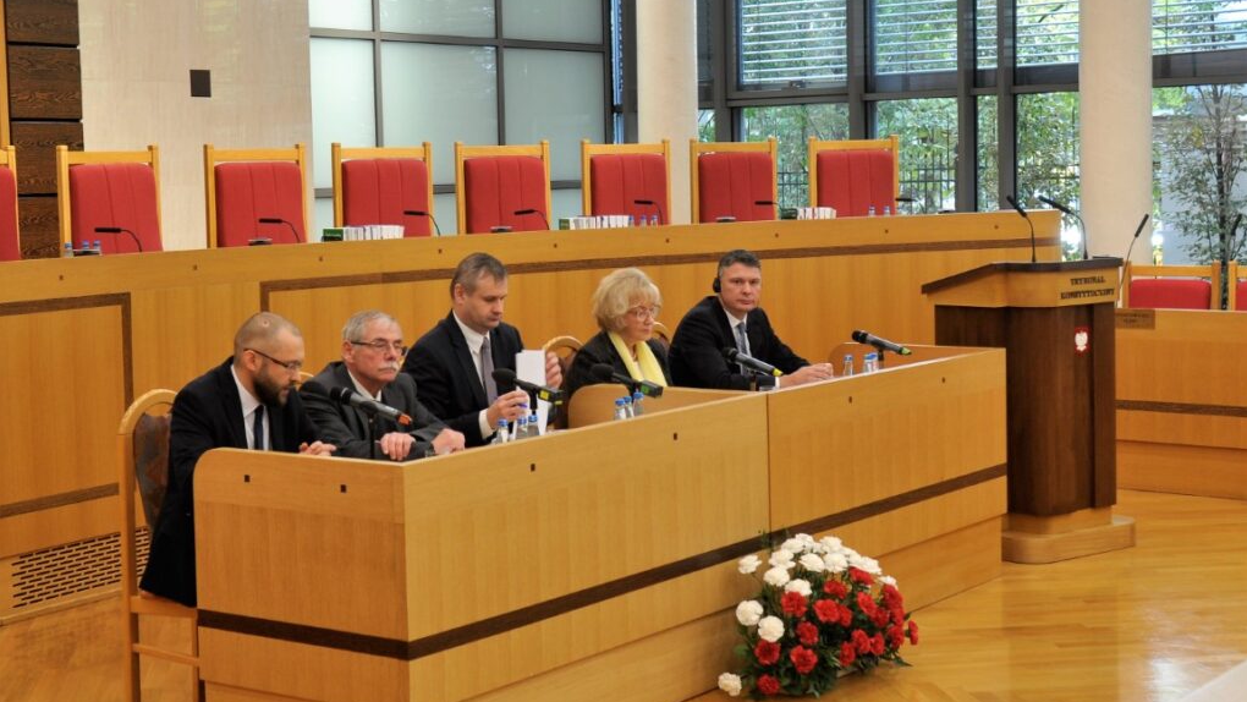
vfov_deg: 28.0
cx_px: 625
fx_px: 1406
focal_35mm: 43
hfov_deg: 47.8
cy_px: 382
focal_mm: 27
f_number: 5.6
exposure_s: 1/30
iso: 250
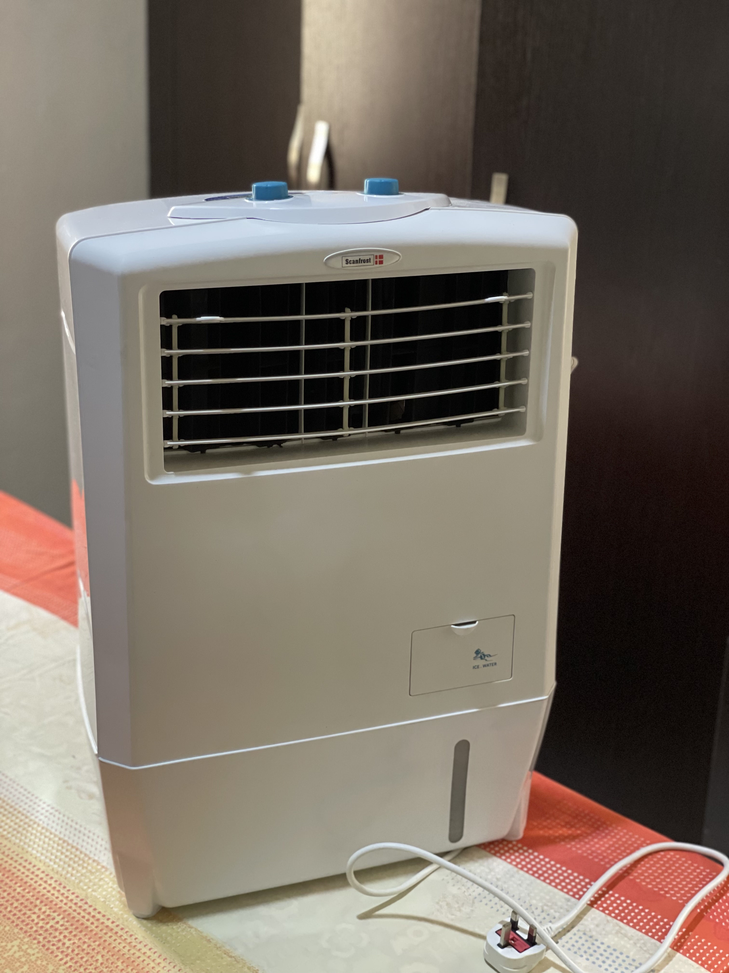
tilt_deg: -20.4
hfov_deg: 28.0
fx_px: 1460
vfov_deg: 36.8
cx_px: 364
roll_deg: -2.4
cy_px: 486
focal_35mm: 52
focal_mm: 6
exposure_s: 1/25
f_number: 2
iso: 500
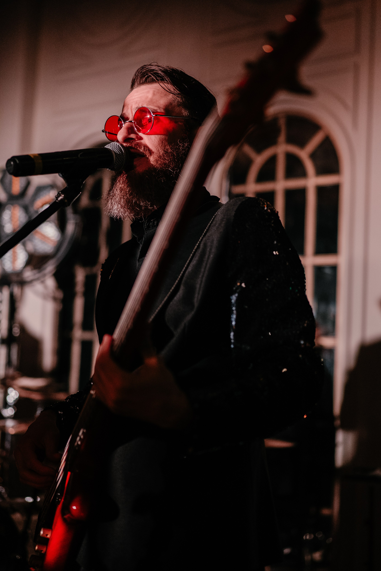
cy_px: 286
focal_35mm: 50
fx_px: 794
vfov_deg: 39.6
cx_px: 190
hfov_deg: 27.0
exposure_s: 1/320
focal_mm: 50
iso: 4000
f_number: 1.8
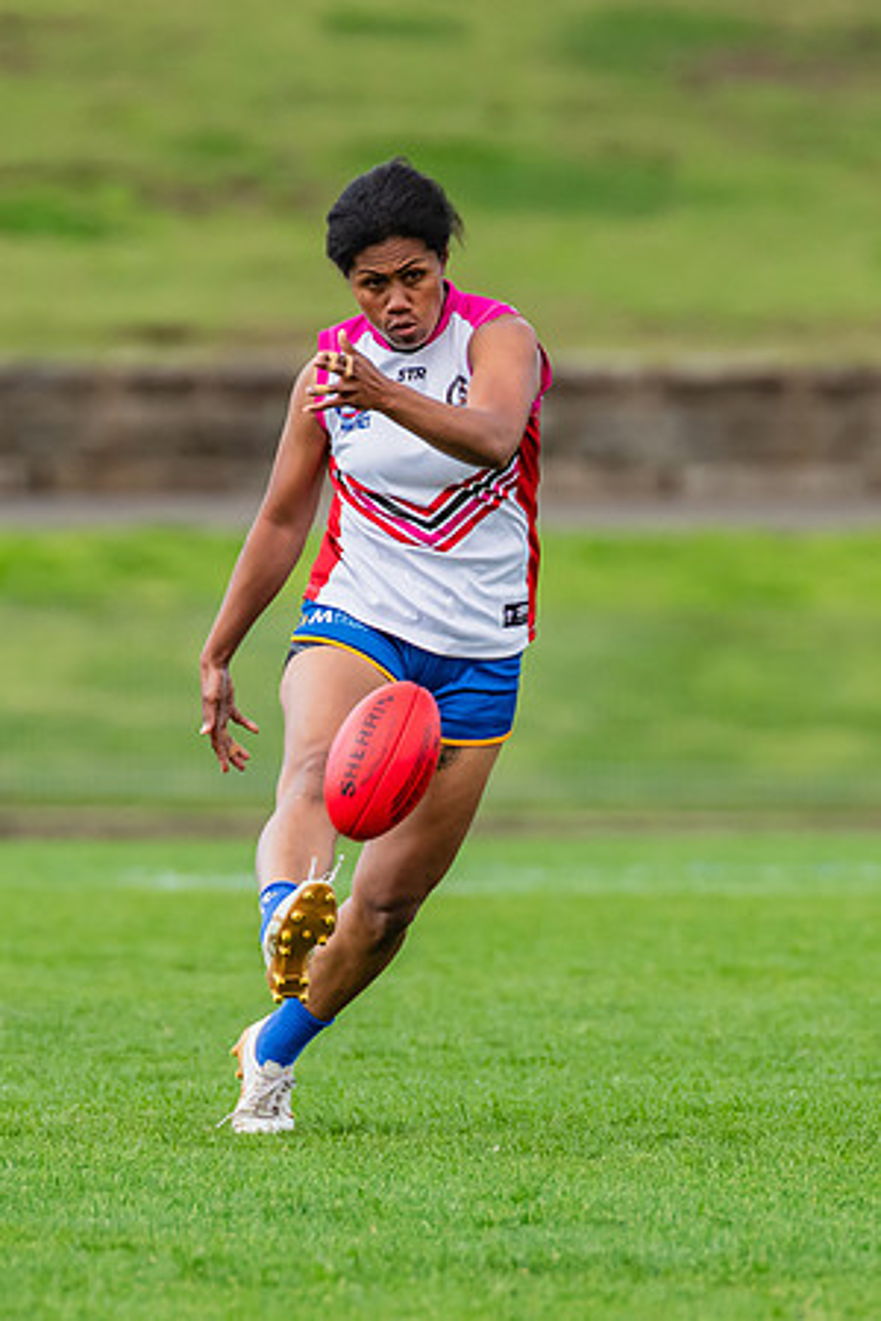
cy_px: 656
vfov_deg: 2.2
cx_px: 489
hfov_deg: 1.5
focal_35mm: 932
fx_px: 34194
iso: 800
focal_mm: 420
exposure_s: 1/1600
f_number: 5.6
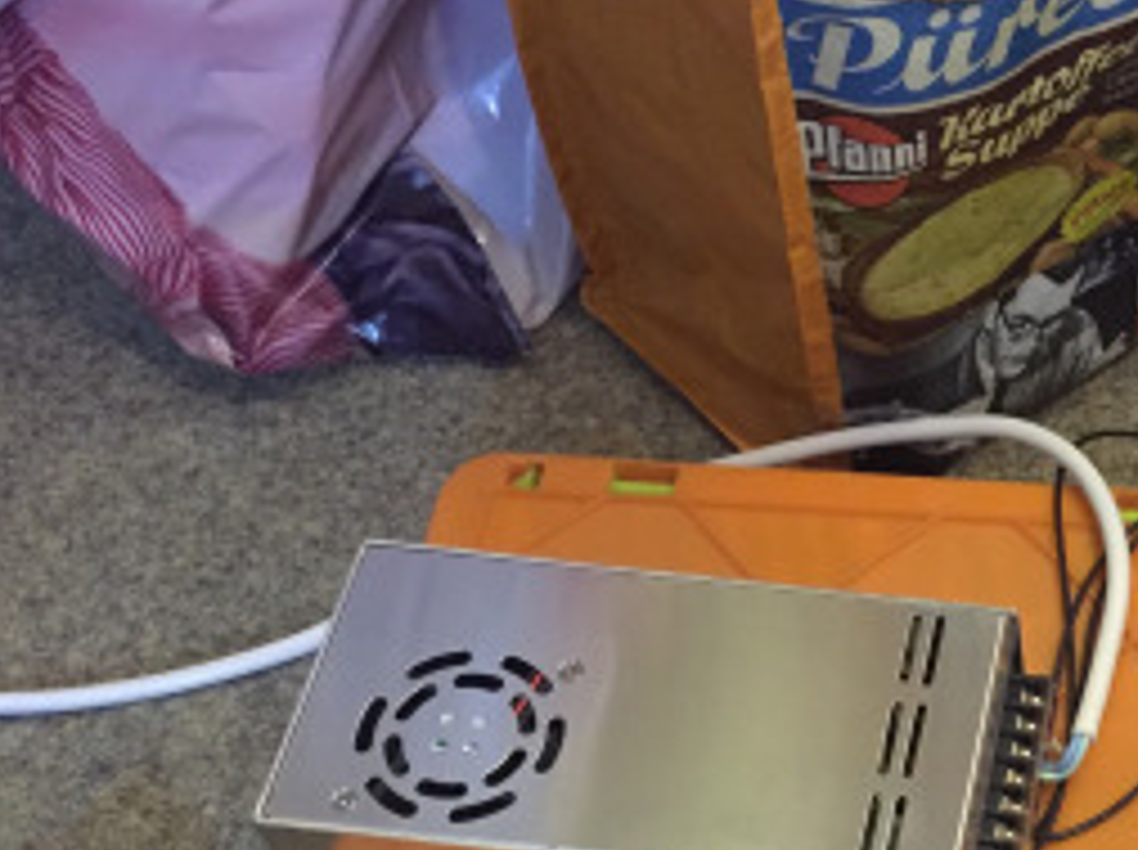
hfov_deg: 28.7
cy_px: 785
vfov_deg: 22.9
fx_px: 2035
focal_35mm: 62
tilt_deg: -58.8
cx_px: 1205
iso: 320
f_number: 2.2
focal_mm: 4.15
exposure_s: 1/17
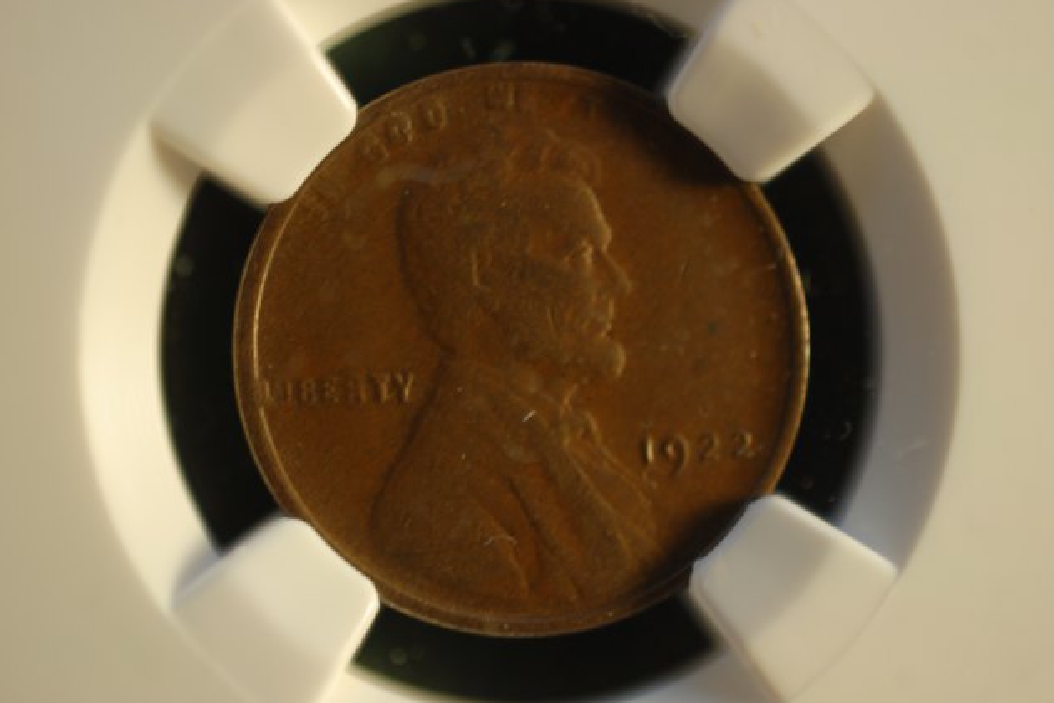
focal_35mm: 61
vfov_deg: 22.3
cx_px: 520
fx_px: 1786
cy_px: 352
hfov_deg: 32.9
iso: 200
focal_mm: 40
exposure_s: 1/50
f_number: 3.8
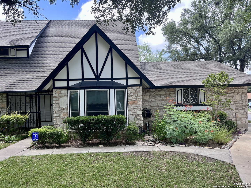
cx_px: 126
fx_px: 189
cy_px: 94
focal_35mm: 26
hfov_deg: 67.3
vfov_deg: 53.1
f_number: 1.6
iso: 50
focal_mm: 5.1
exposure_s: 1/569
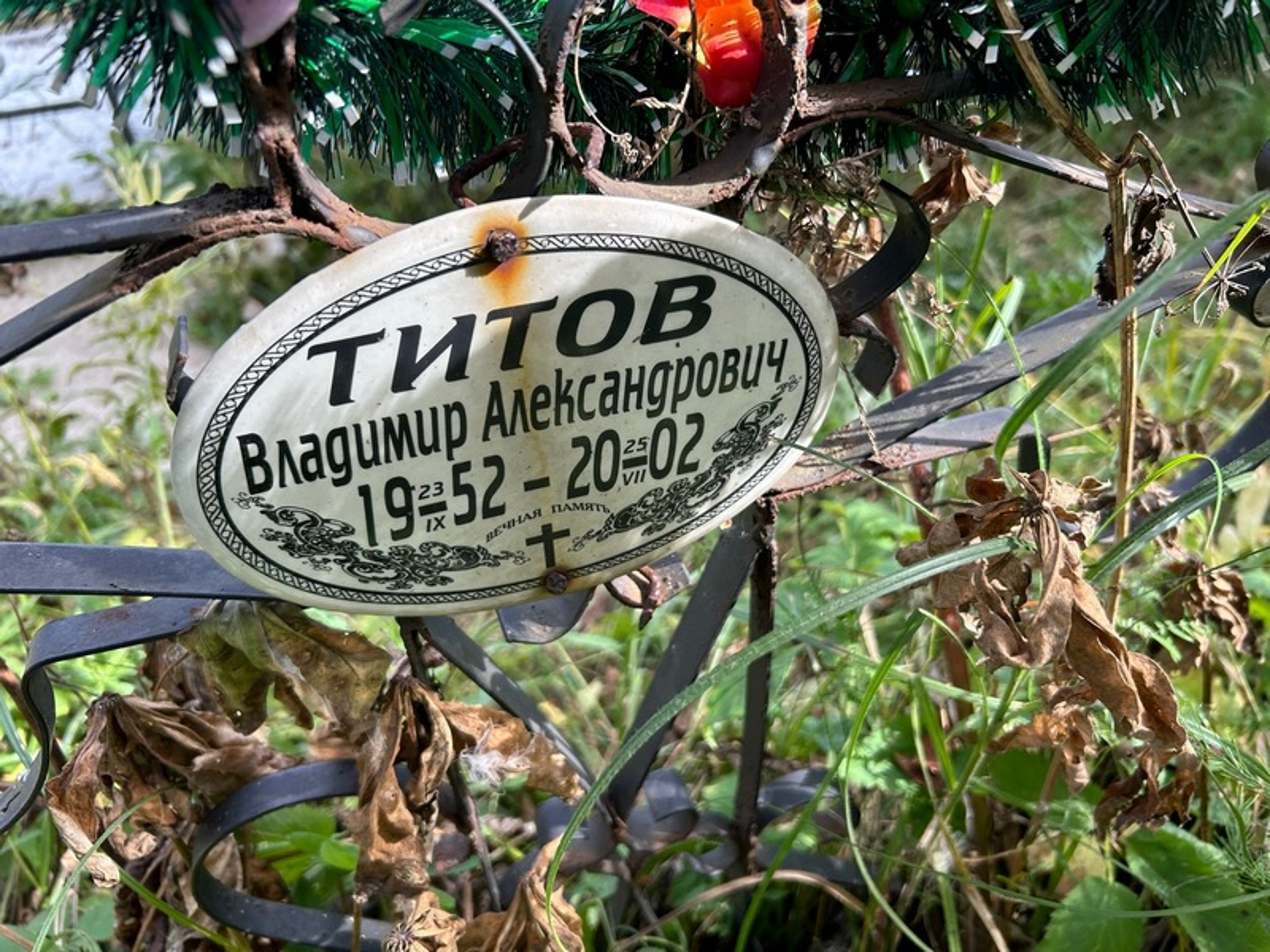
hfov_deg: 67.3
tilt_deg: -36.7
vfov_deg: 53.1
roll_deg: +10.7
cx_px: 635
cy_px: 476
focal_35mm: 26
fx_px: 954
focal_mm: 5.7
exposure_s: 1/544
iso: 50
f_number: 1.5
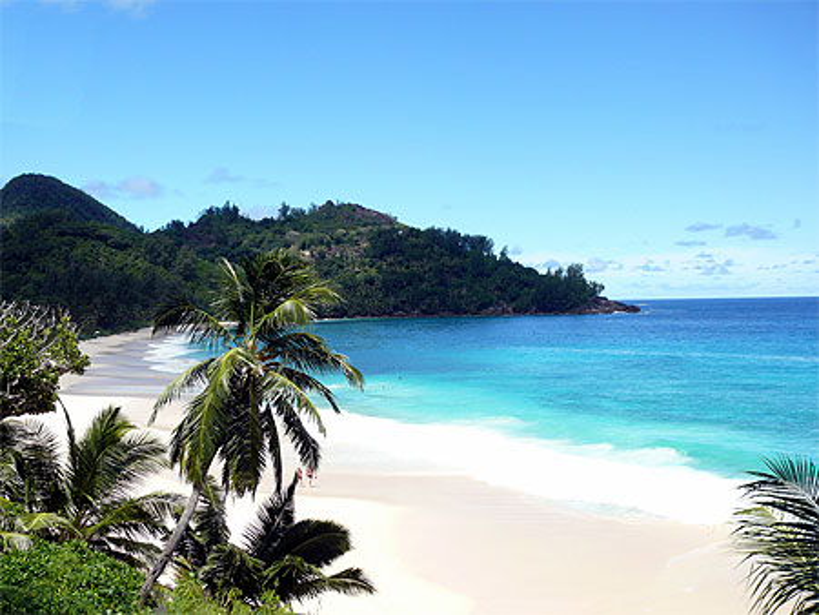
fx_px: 829
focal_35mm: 35
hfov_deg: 52.6
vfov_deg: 40.7
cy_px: 308
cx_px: 410
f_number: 4
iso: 100
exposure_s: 1/250
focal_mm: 7.4
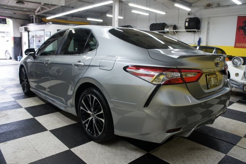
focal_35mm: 27
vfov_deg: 47.9
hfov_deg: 67.4
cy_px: 82
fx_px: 184
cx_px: 123
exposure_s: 1/30
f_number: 3.5
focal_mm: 18
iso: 250
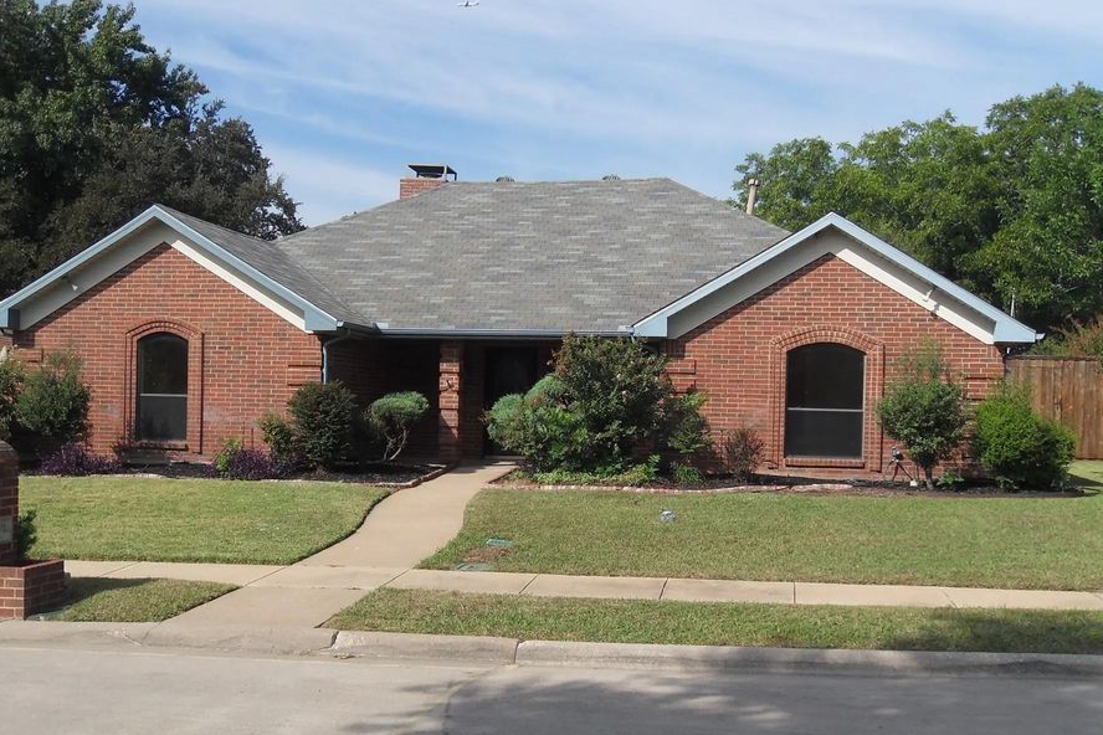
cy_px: 430
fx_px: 1287
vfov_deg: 31.8
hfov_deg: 46.4
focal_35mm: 42
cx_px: 519
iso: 80
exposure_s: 1/250
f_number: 8.2
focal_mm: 6.3
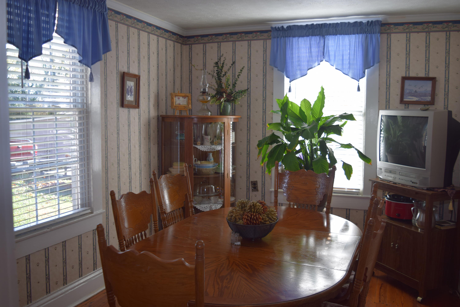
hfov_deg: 57.2
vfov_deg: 40.0
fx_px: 422
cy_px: 154
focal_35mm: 33
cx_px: 230
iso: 200
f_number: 3.8
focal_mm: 22
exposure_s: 1/80
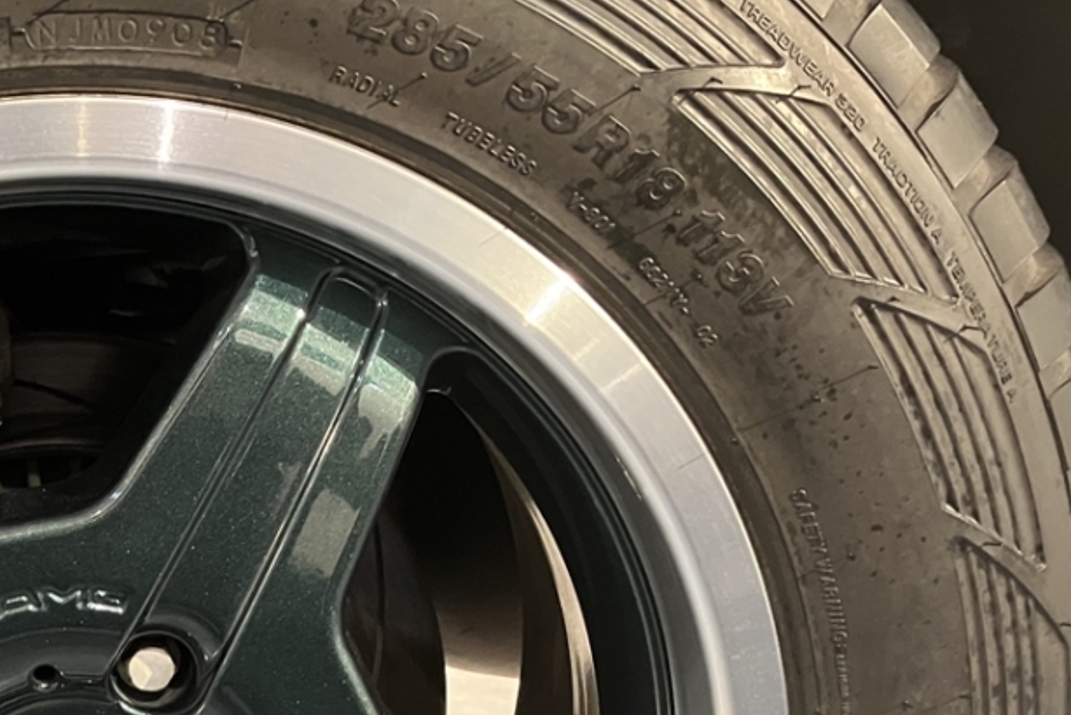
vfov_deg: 22.5
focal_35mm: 57
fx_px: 1696
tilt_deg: -18.9
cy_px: 780
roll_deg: -5.6
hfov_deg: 32.9
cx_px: 68
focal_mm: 3.99
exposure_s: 1/25
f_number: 1.8
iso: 400
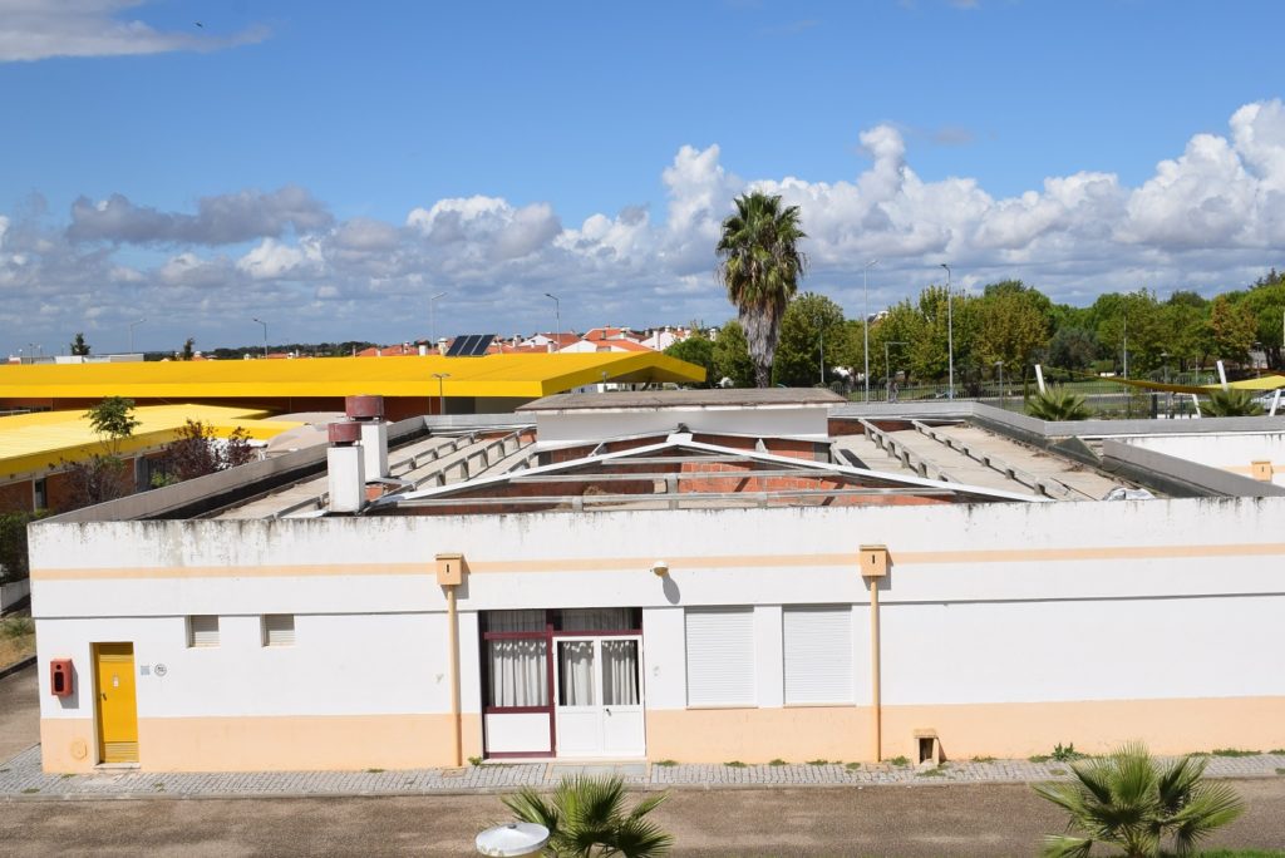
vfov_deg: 30.9
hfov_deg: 44.9
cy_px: 429
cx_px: 642
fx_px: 1554
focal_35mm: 44
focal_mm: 29
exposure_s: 1/500
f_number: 11
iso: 200
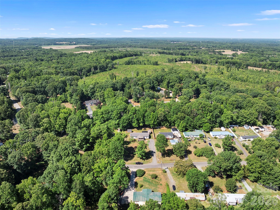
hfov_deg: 71.6
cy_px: 105
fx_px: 194
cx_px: 140
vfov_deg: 56.8
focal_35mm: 24
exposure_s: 1/1250
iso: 120
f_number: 2.8
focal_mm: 12.29
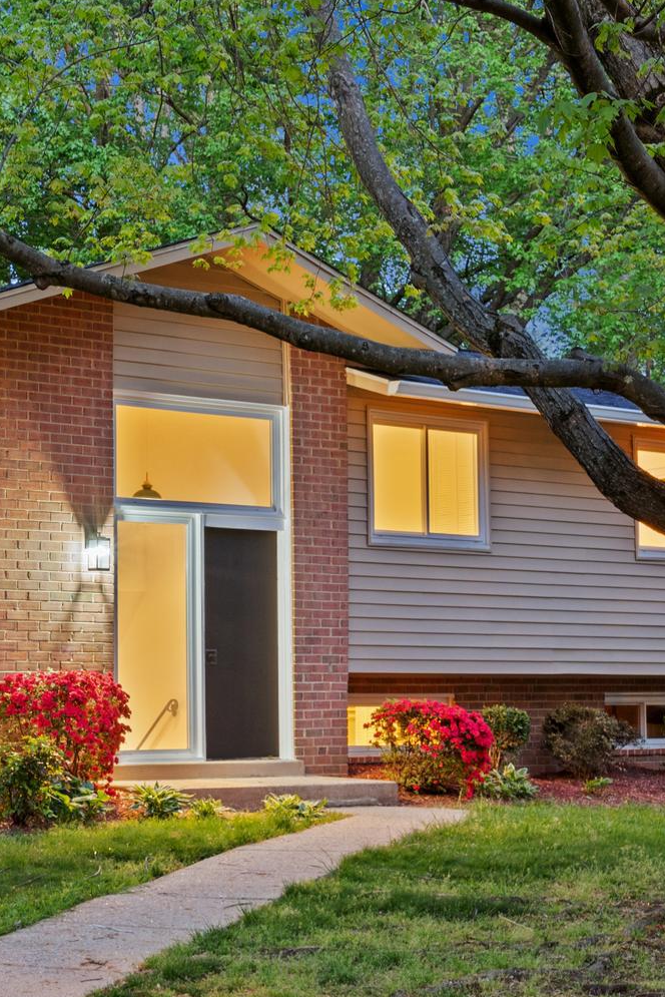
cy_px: 583
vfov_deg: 28.0
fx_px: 1993
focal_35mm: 72
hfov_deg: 18.7
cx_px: 90
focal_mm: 35
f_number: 9
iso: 800
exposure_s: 5
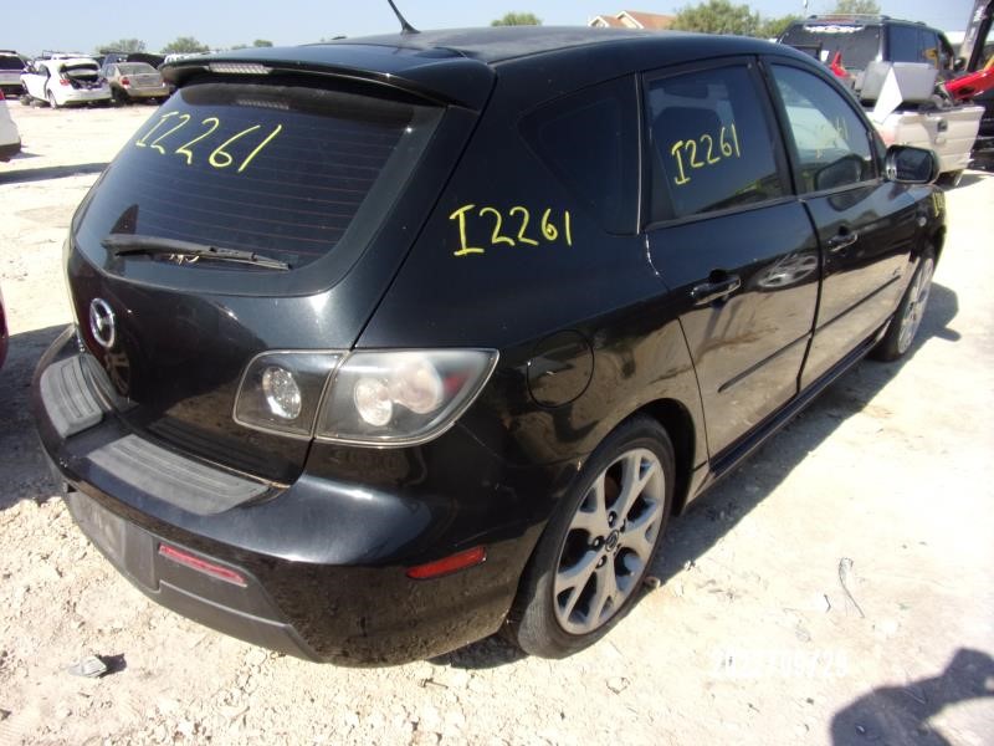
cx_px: 497
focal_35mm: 24
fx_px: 689
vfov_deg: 56.8
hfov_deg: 71.6
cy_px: 373
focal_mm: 4.3
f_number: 3.3
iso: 80
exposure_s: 1/800
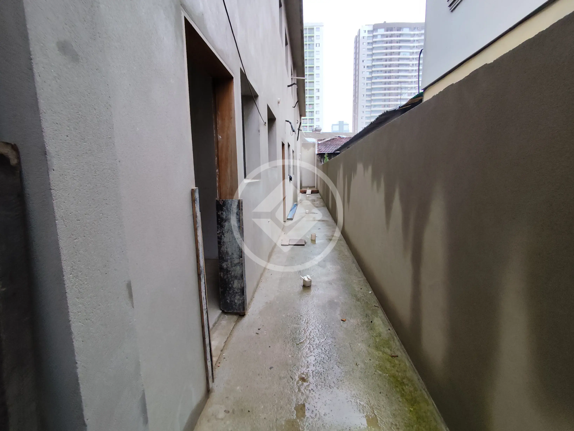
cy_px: 216
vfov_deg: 78.2
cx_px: 287
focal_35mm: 16
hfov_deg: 94.5
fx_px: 265
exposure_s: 1/146
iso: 50
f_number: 2.2
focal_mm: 1.65
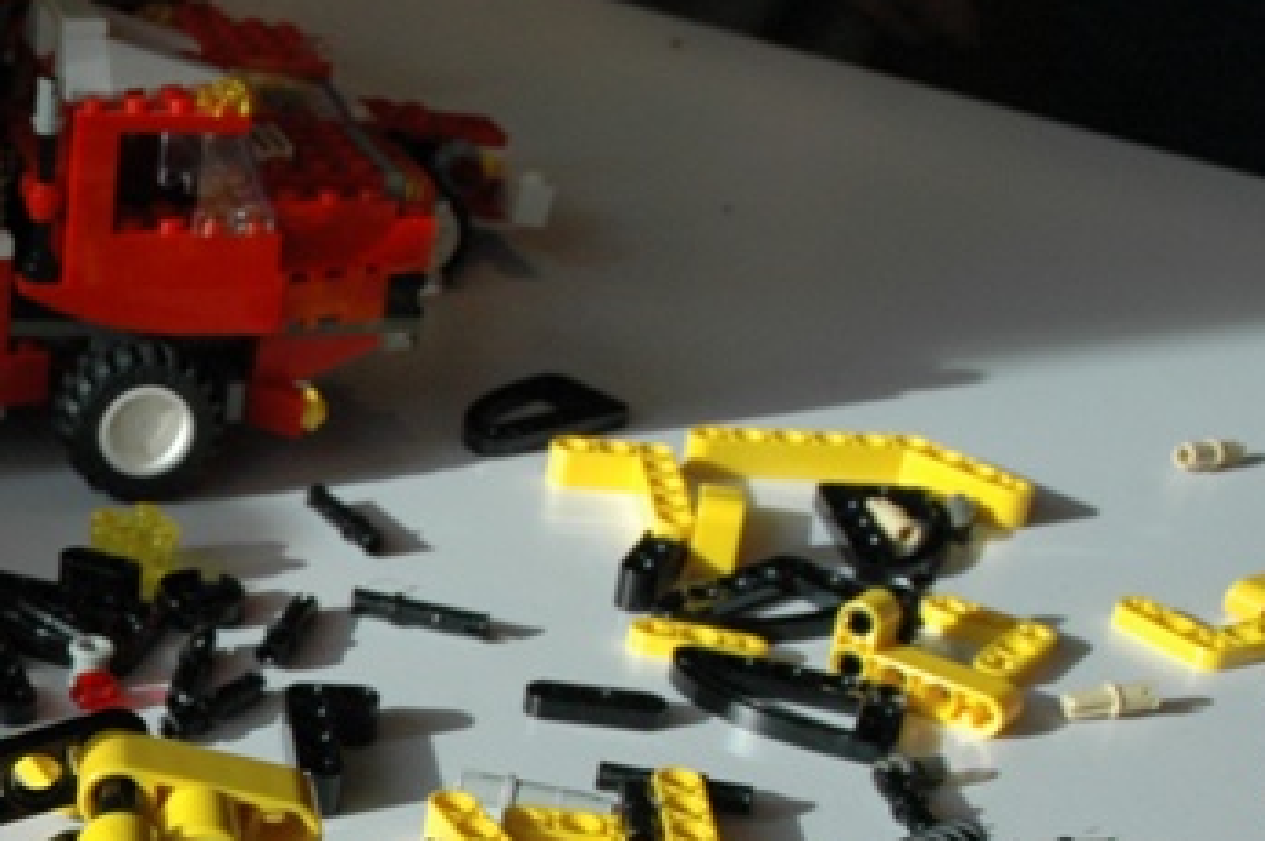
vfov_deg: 15.6
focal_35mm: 86
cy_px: 823
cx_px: -227
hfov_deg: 22.0
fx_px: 3019
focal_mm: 22
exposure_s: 1/320
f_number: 9
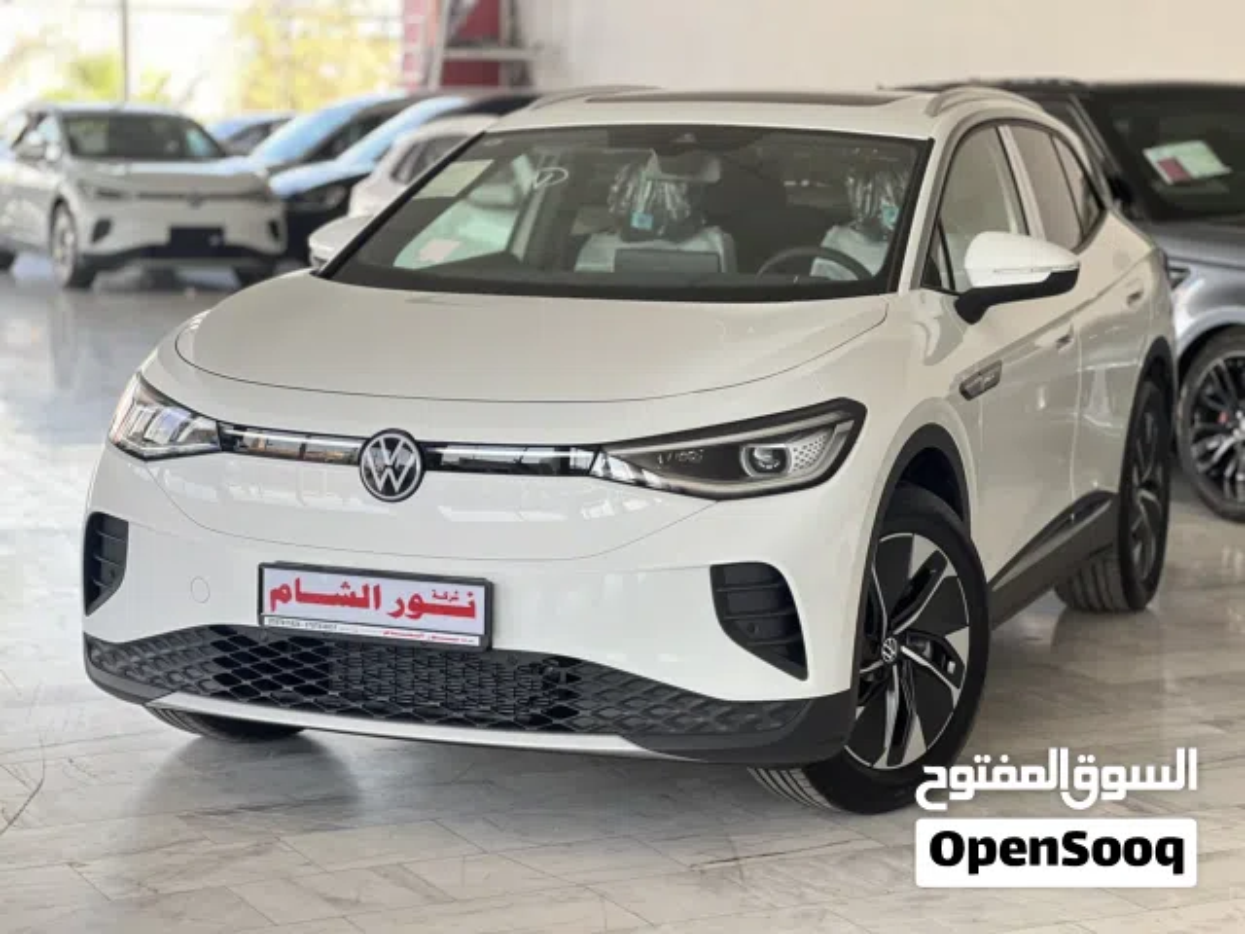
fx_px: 2769
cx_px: 622
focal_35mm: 77
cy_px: 467
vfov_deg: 19.1
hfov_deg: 25.3
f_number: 2.8
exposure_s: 1/121
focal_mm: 9
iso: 100
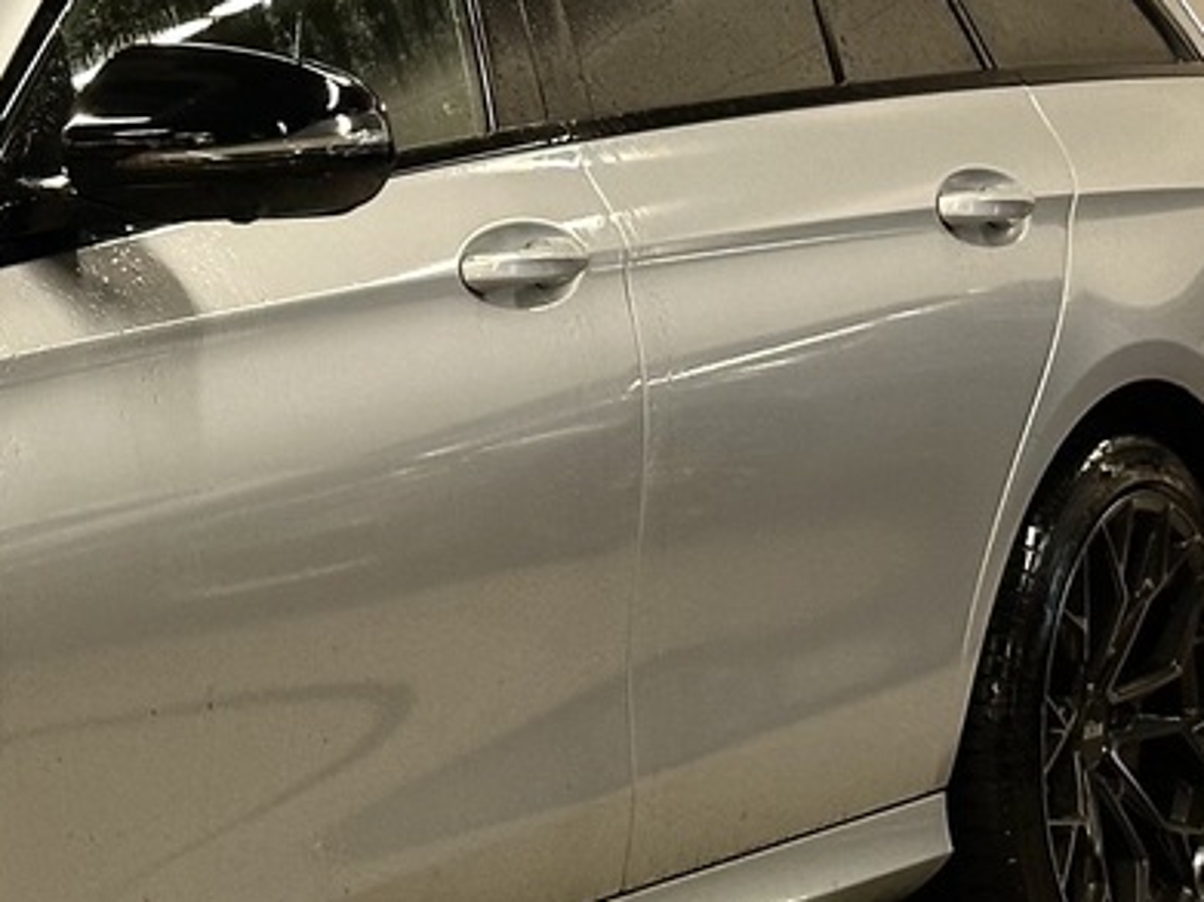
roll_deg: +0.7
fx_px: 6154
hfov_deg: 10.7
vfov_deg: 8.4
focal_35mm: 177
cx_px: -702
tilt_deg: -5.6
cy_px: 416
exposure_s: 1/50
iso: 64
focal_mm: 6.86
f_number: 1.78
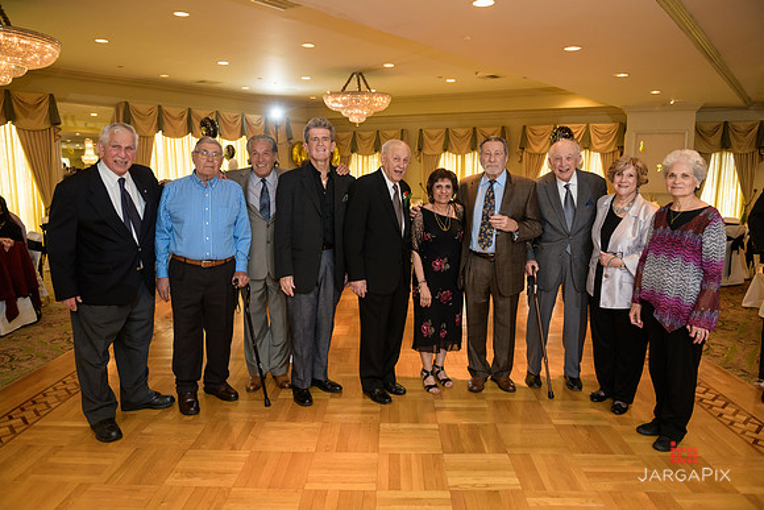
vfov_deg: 49.6
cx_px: 382
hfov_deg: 69.4
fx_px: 552
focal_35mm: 26
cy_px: 255
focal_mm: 26
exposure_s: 1/125
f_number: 3.2
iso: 1000
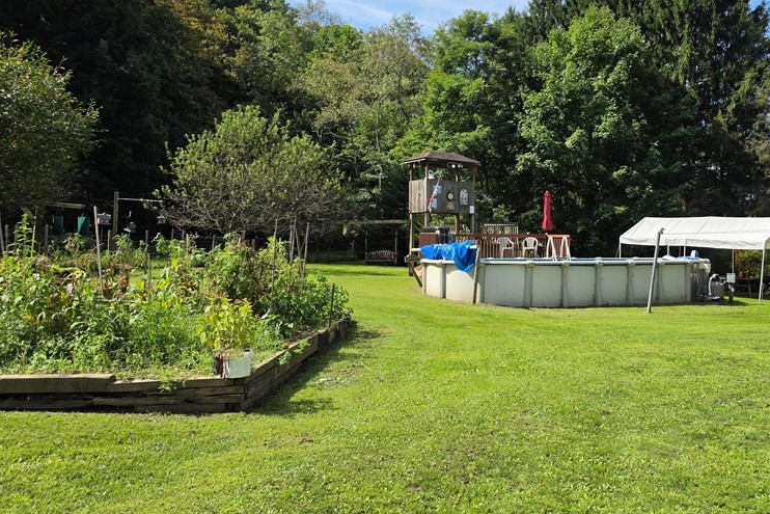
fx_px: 706
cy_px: 215
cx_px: 496
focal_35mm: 33
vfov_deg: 39.9
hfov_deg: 56.3
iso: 64
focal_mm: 6.5
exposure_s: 1/6571
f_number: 1.4
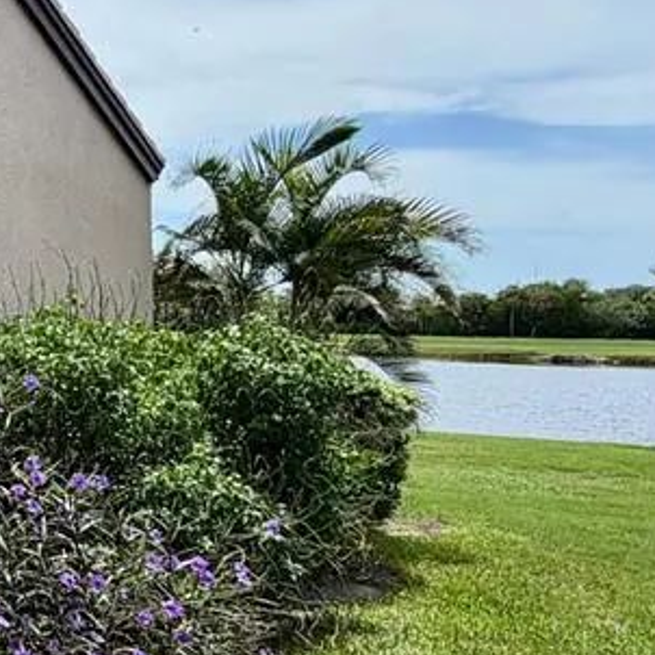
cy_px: 301
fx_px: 899
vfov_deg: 40.0
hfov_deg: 27.6
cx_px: -323
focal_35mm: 42
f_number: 2.2
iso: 20
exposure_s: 1/770
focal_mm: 2.22
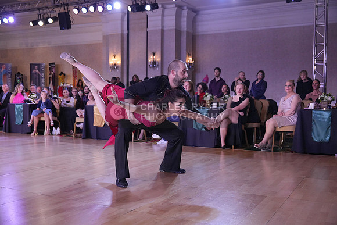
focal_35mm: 39
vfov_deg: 34.2
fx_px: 365
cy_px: 112
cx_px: 168
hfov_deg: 49.5
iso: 3200
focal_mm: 39
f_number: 4
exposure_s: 1/500
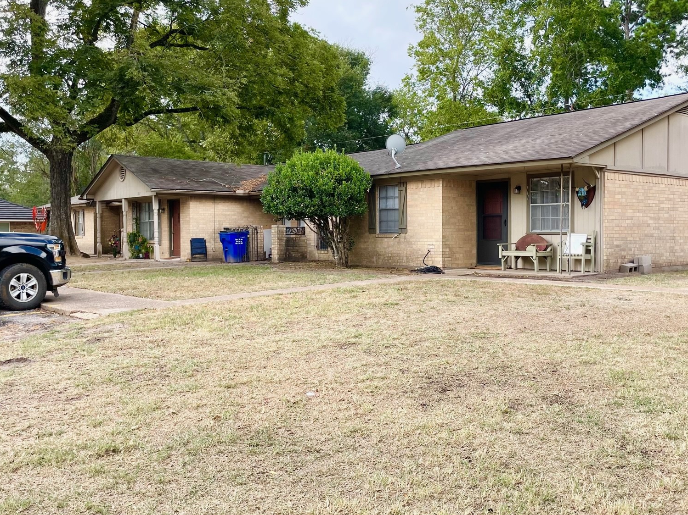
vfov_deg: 40.7
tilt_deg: -0.6
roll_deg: +0.5
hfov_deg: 52.5
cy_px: 237
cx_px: 383
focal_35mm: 35
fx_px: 696
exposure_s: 1/801
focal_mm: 4.2
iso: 32
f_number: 1.6
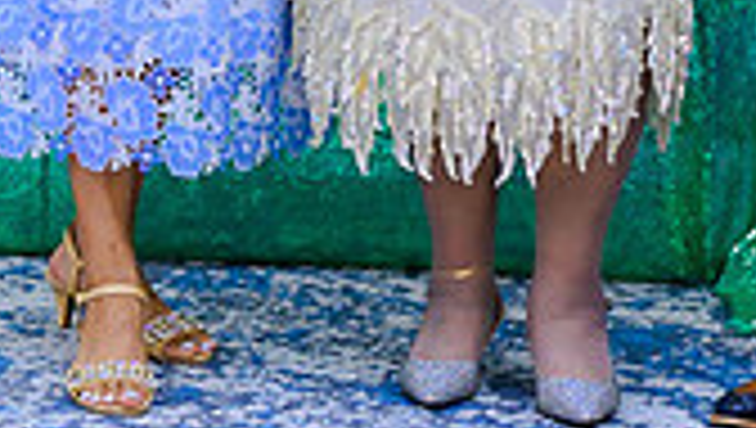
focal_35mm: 294
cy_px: -491
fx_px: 5901
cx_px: 508
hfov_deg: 7.3
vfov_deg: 4.1
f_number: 2.8
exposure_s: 1/100
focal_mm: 70
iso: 560
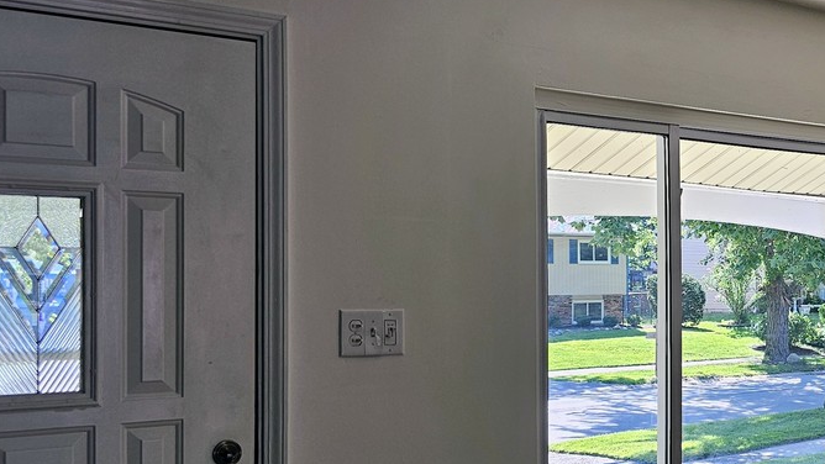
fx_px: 1181
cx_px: 837
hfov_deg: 34.7
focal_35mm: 54
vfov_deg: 22.2
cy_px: 294
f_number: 1.7
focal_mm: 6.3
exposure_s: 1/180
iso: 50
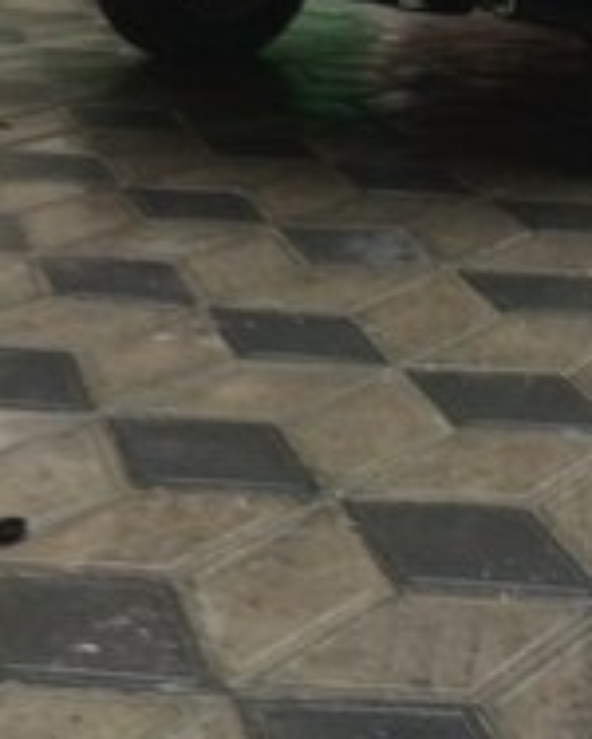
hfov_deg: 19.8
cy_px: -178
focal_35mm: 75
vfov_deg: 23.0
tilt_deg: -6.8
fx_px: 1640
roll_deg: -0.8
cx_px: 596
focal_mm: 4.15
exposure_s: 1/33
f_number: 2.2
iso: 40
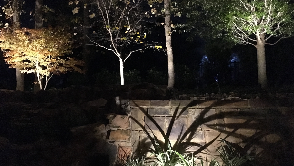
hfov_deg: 61.0
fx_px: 249
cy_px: 84
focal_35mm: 32
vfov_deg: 36.7
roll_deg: +0.0
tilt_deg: +6.1
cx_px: 148
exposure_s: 1/15
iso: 2000
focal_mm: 4.15
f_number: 2.2
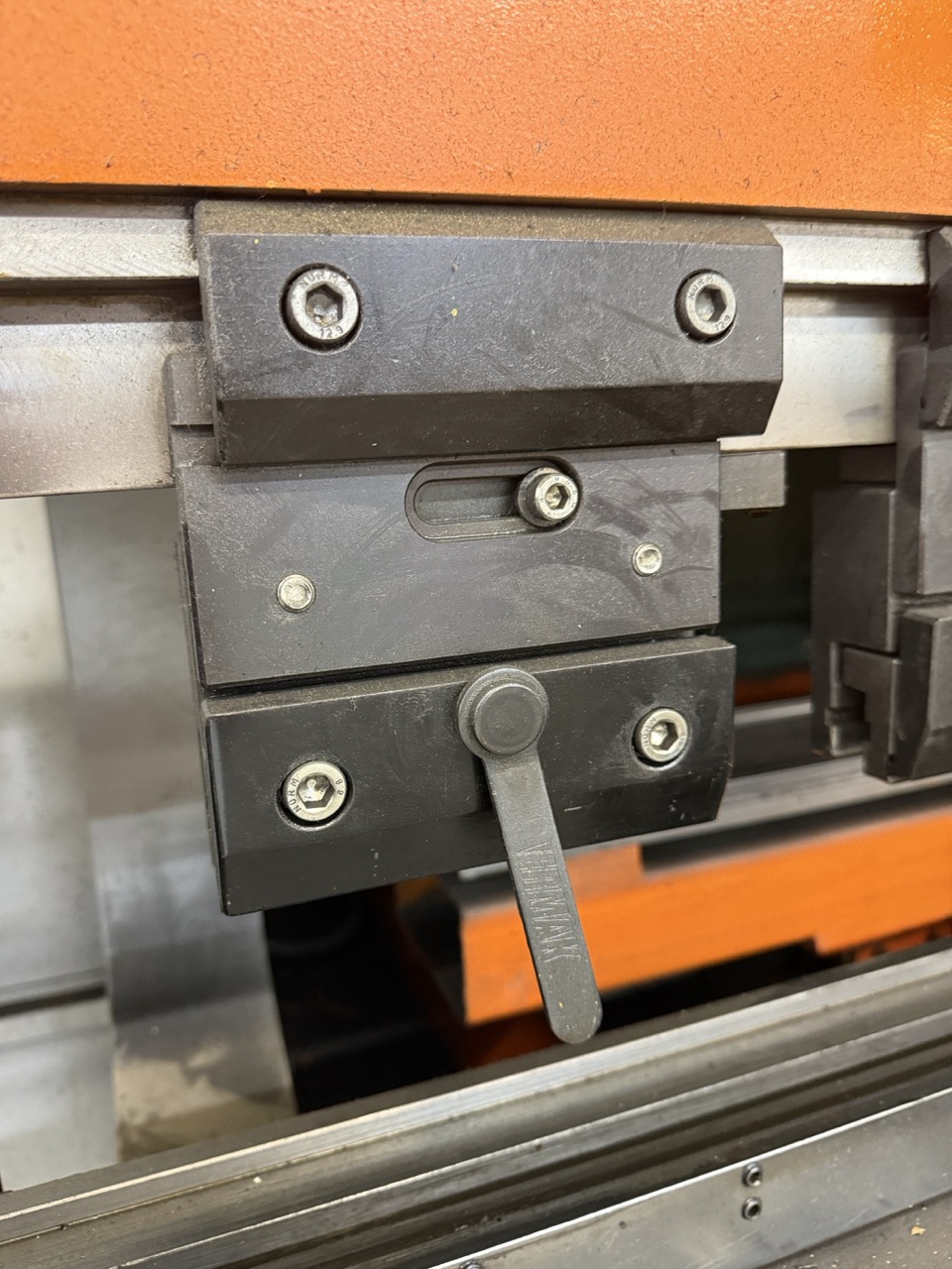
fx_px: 880
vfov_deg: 71.6
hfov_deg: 56.8
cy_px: 634
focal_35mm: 24
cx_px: 476
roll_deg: +4.6
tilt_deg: -9.5
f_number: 1.78
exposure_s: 1/40
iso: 640
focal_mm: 6.76
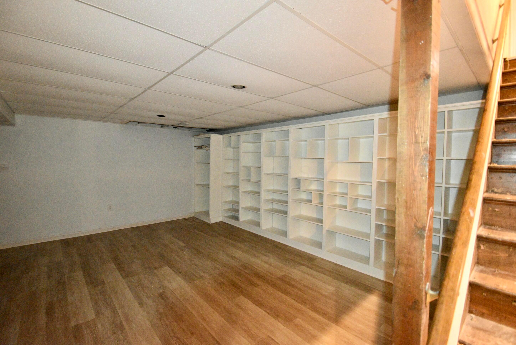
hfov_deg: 100.4
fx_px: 215
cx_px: 258
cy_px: 172
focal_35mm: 15
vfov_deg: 77.4
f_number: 3.5
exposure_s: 1/60
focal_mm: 10
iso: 5600
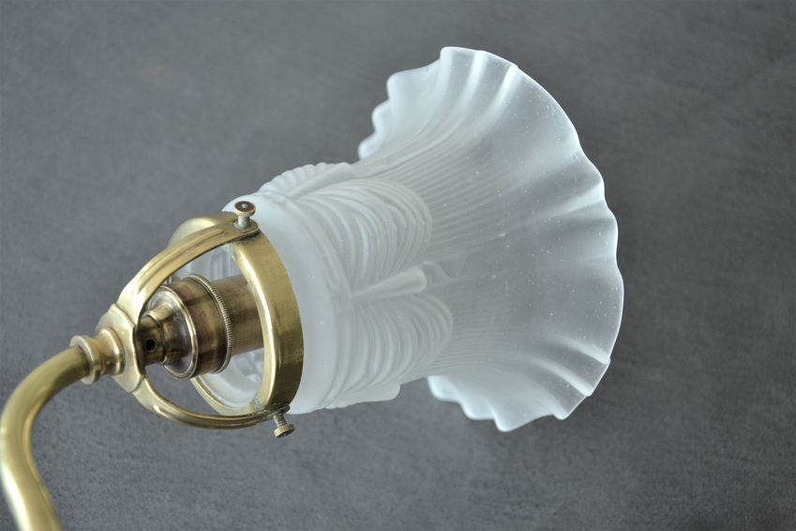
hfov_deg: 29.9
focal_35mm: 68
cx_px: 398
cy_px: 266
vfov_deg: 20.2
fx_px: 1492
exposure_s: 1/60
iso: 640
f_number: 4.8
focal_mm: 45
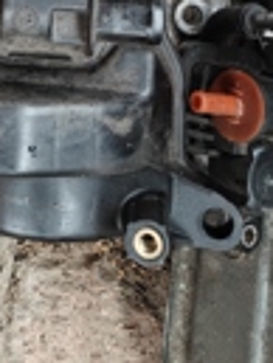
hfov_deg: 15.7
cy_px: -287
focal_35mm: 89
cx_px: -90
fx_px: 934
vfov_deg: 17.8
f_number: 1.8
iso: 500
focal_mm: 5.59
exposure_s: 1/100
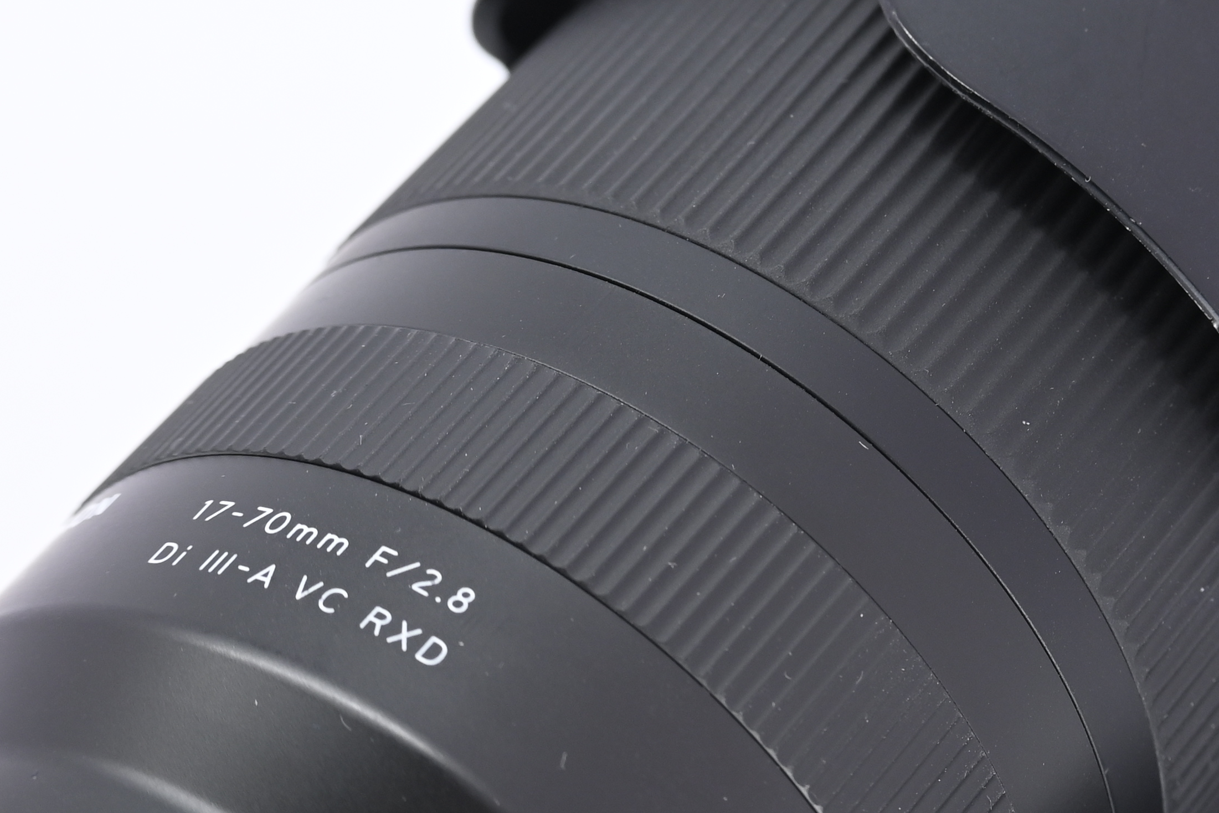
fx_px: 5994
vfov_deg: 7.8
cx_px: 1006
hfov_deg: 11.6
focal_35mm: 177
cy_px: 385
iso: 500
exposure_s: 1/100
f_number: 9
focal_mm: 66
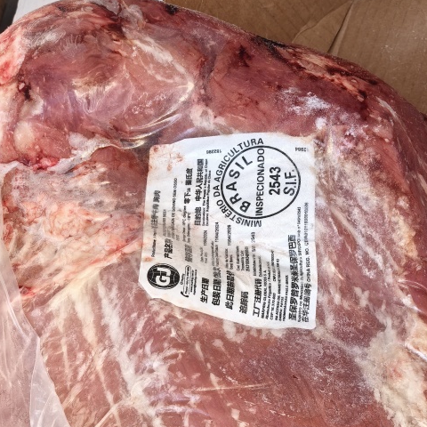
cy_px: 285
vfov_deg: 31.9
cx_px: 223
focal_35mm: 53
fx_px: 740
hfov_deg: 32.2
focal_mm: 6.98
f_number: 4
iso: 250
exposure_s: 1/100
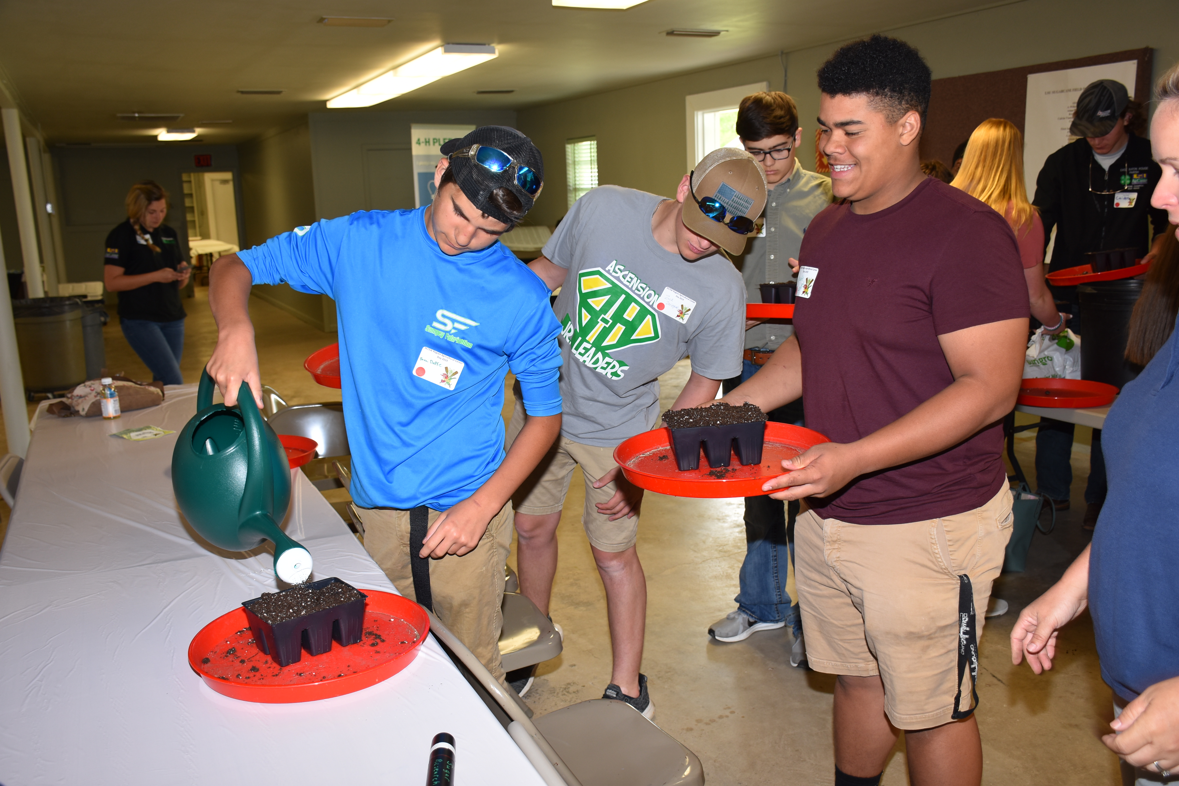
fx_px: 1081
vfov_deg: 40.0
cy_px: 393
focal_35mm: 33
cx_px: 590
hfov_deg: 57.2
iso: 200
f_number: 5
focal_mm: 22
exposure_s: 1/60
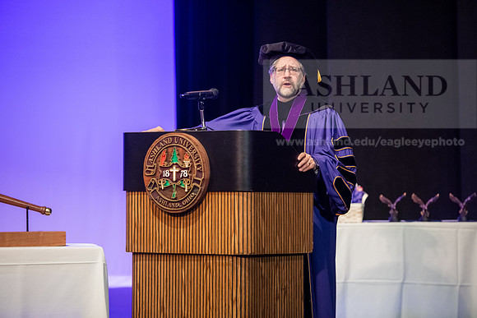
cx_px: 238
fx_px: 1922
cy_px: 159
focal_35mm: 145
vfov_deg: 9.5
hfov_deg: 14.2
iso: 4000
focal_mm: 145
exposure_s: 1/200
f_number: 3.2
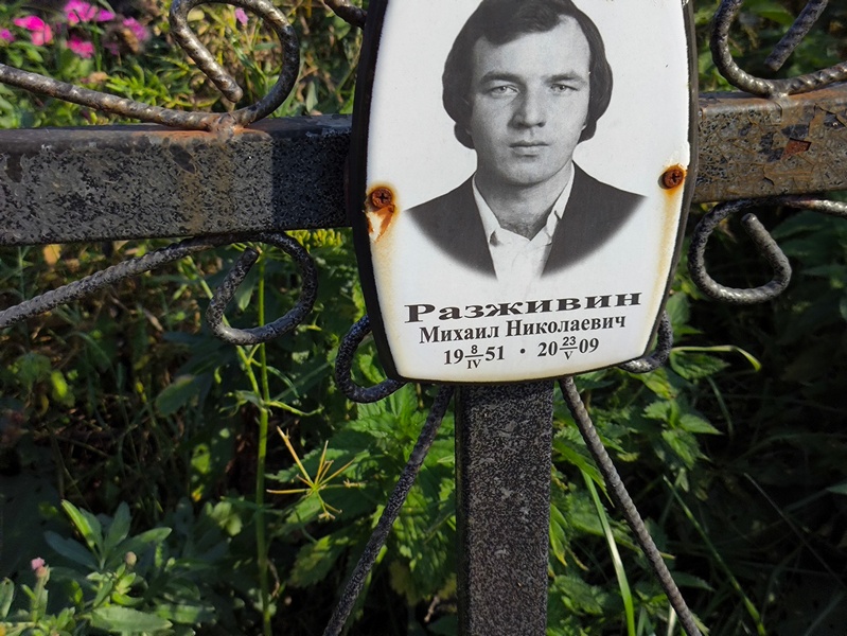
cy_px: 318
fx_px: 1224
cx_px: 424
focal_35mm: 50
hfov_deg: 38.2
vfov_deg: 29.1
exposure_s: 1/1544
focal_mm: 4.71
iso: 50
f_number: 1.7
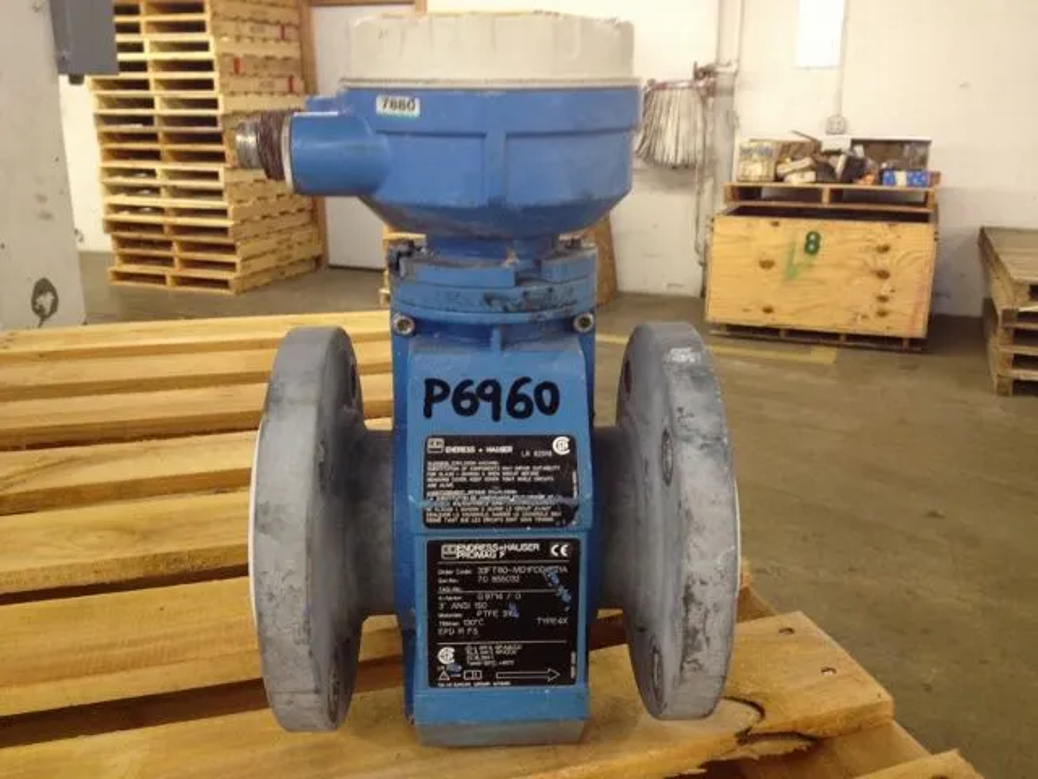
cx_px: 519
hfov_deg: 52.6
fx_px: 1050
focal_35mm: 35
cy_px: 390
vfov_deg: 40.7
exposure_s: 1/20
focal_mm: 4.28
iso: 160
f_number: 2.4
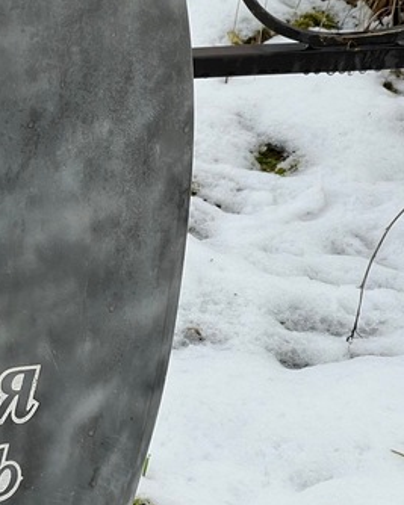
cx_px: -104
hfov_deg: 8.5
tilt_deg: -20.0
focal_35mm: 180
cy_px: 79
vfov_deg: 10.7
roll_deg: -0.4
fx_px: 2692
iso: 32
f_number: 2.8
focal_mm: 9
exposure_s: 1/109
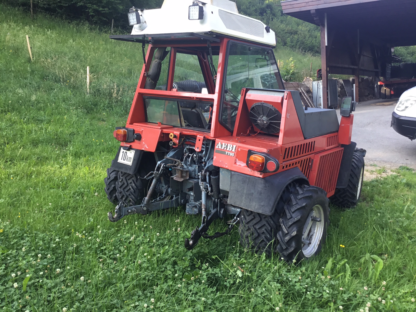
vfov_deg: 45.4
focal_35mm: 31
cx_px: 208
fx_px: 373
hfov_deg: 58.4
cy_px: 156
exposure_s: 1/100
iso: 32
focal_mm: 3.3
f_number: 2.4
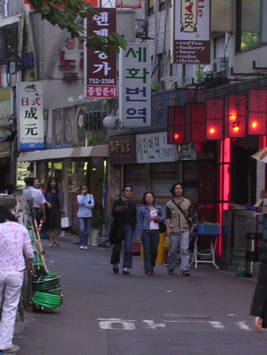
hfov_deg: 7.2
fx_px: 2118
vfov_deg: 9.6
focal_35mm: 206
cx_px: 273
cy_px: 175
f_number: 4.9
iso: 226
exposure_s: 1/60.1
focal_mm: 17.4
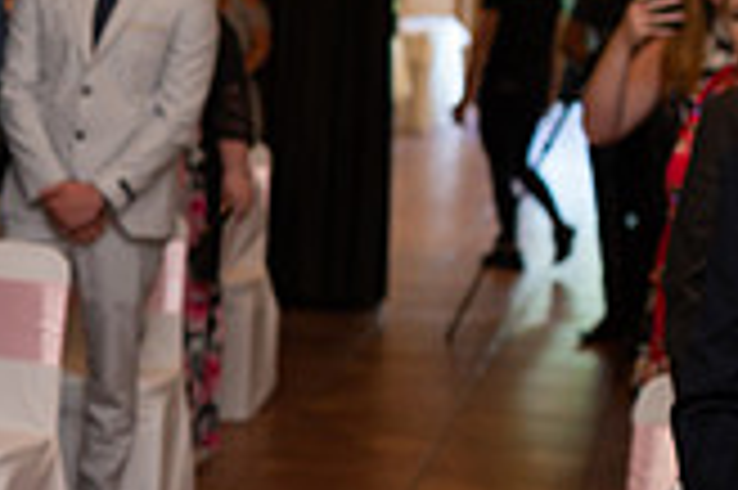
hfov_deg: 15.4
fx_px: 2539
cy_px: 265
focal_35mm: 124
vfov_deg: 11.0
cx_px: -328
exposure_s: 1/100
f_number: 2.8
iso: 400
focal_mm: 35
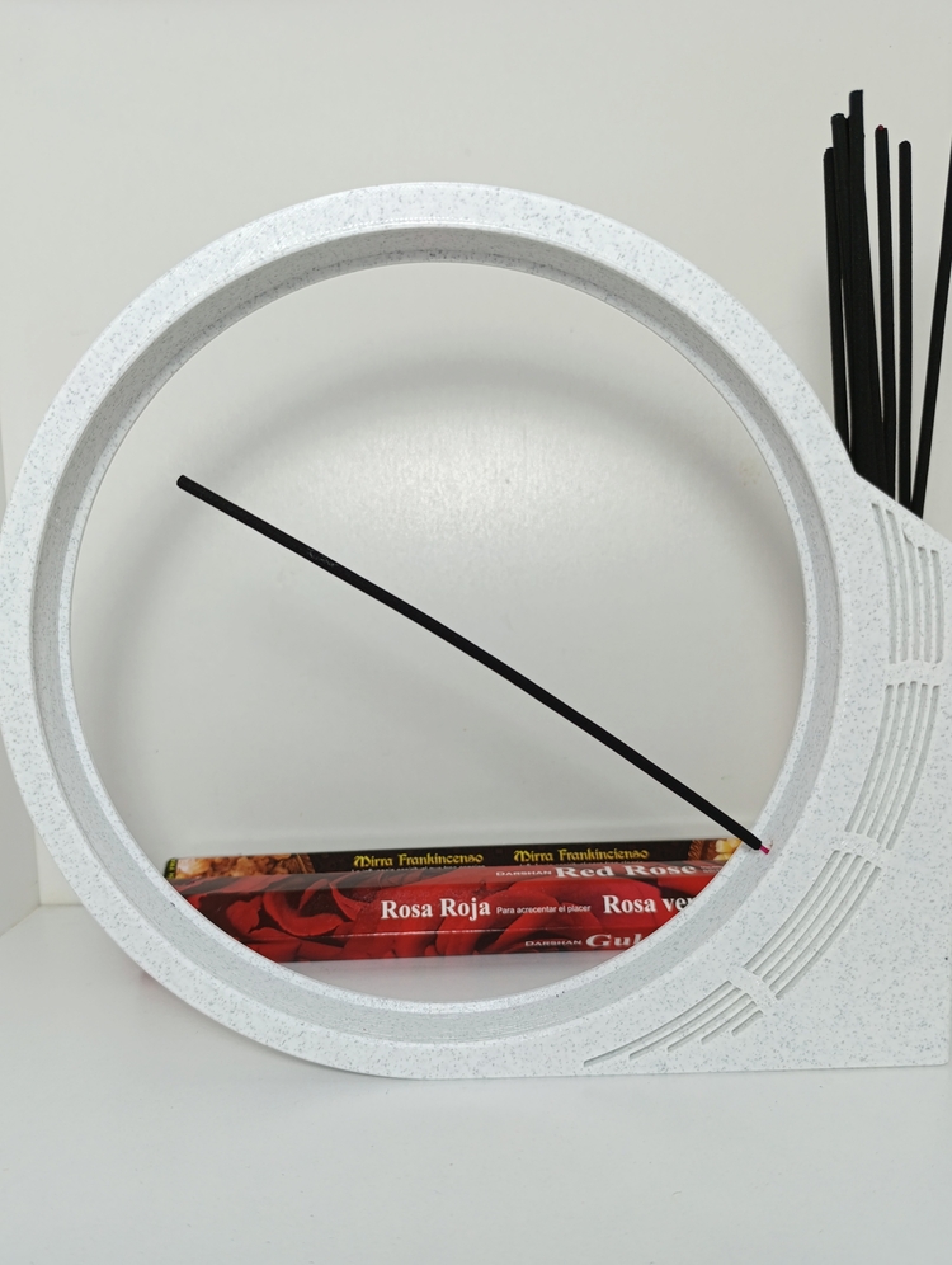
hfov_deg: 59.0
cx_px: 476
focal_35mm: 23
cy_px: 632
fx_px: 841
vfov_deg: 73.8
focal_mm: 6.14
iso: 125
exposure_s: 1/100
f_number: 1.6
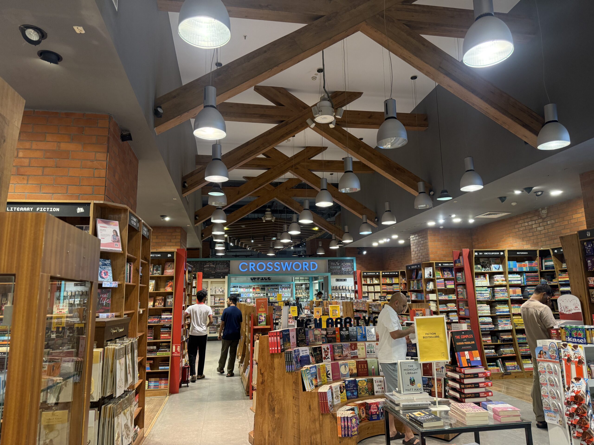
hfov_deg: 71.6
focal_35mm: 24
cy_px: 222
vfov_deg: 56.8
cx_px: 297
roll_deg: +1.4
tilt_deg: +10.8
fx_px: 412
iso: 250
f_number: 1.78
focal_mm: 6.76
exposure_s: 1/74
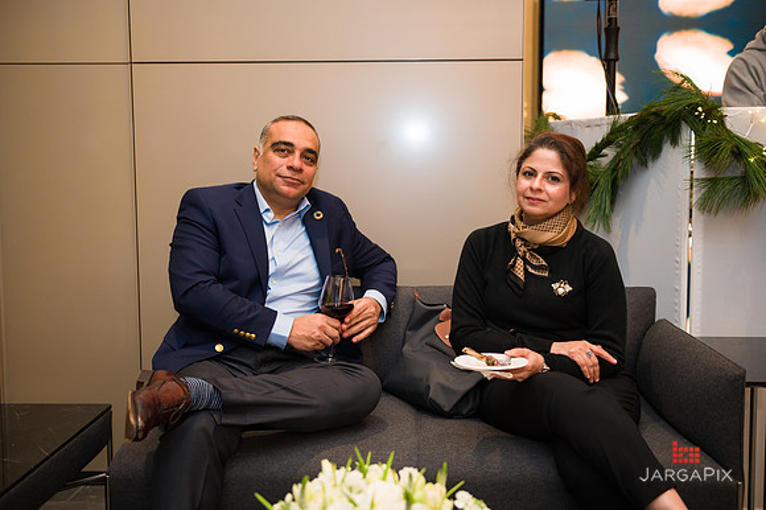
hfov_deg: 48.5
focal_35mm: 40
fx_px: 851
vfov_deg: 33.4
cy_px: 255
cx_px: 383
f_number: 3.2
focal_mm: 40
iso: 400
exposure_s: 1/160
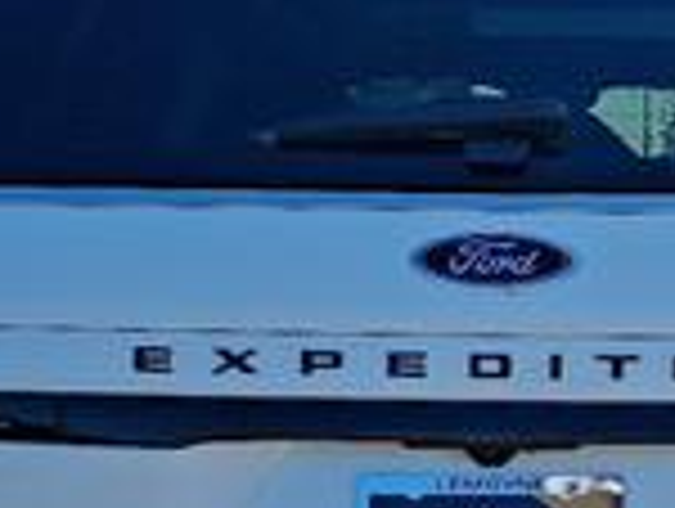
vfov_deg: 17.5
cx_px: 554
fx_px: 1641
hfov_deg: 22.9
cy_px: 414
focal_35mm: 84
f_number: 1.8
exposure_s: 1/1429
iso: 25
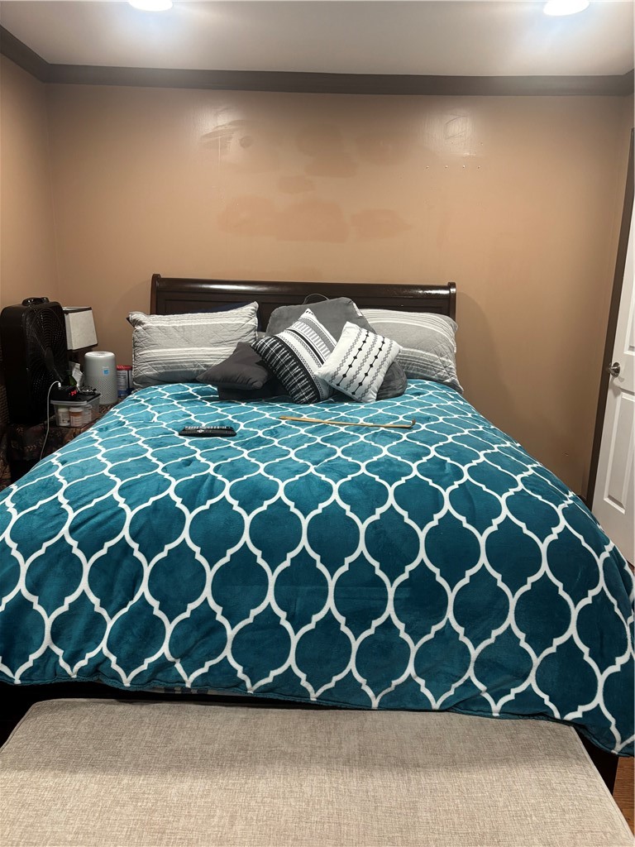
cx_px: 318
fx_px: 636
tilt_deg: -13.4
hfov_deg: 53.1
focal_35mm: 26
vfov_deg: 67.3
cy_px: 424
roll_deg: -2.0
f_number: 1.6
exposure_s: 1/60
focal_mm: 5.96
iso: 200
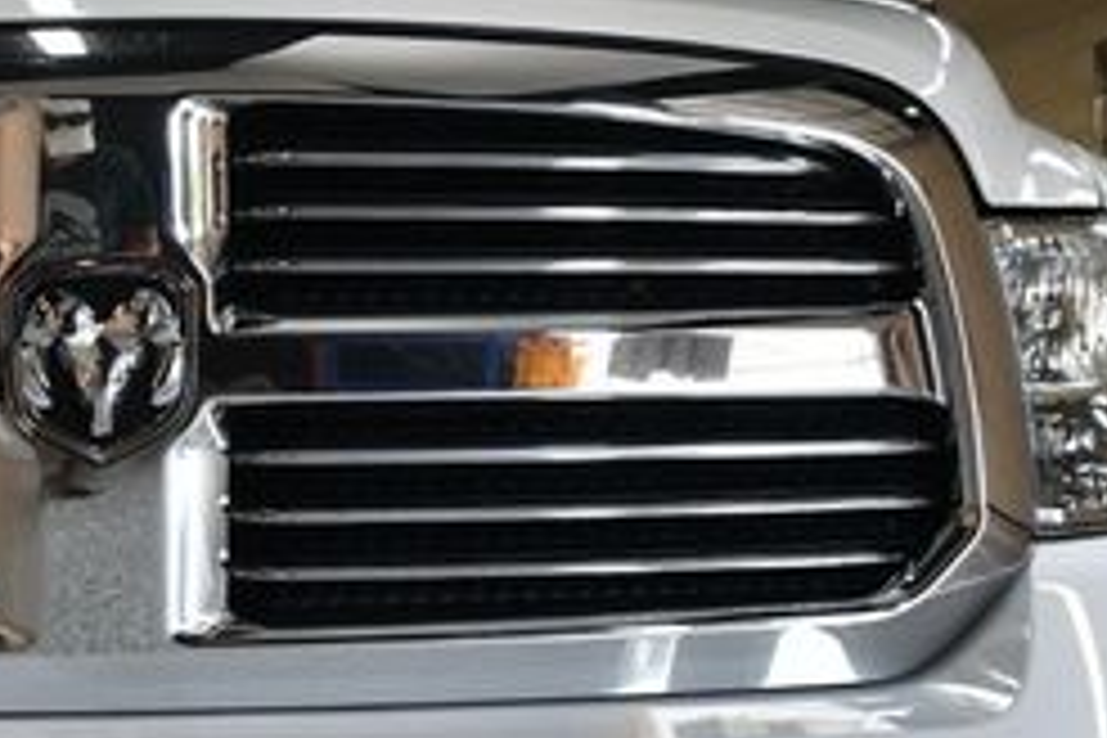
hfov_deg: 25.0
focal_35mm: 78
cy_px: 482
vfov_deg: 17.5
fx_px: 2398
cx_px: 50
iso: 800
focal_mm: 20
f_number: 3.5
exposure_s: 1/200
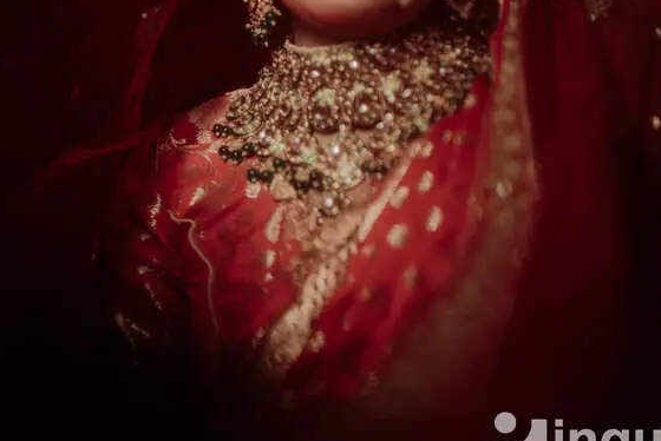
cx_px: 270
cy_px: 189
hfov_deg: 39.4
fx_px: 918
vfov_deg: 27.0
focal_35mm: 50
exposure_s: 1/160
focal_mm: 35
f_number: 1.8
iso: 400
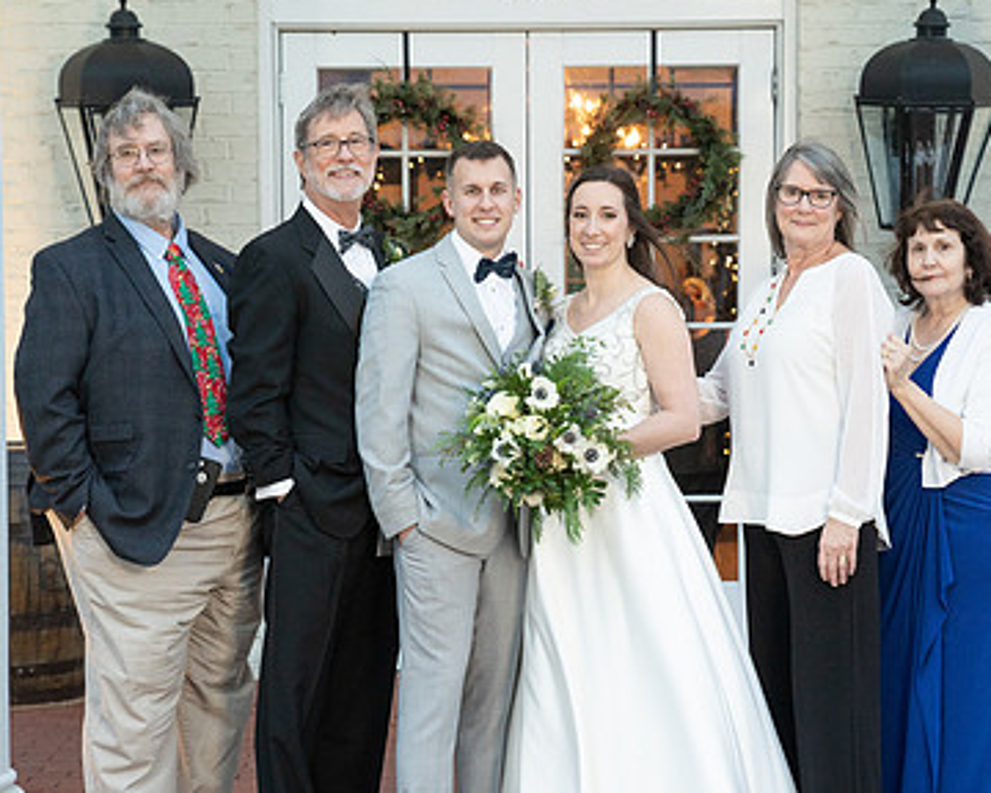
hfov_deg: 18.3
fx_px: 3080
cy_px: 454
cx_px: 520
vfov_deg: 14.7
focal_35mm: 105
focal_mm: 68
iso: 2000
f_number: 4
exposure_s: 1/100
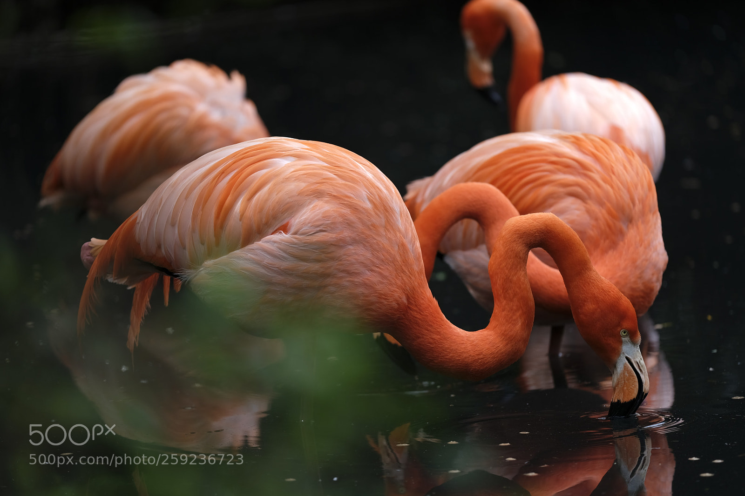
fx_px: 4345
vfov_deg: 6.5
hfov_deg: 9.8
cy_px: 248
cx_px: 372
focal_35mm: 210
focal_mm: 140
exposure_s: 1/250
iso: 100
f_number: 2.8
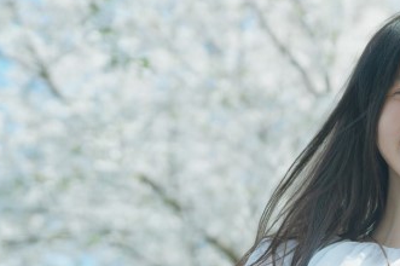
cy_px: 195
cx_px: 402
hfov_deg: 20.2
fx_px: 1088
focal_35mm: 98
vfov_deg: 13.9
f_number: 2.2
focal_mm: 37
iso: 125
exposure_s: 1/2500
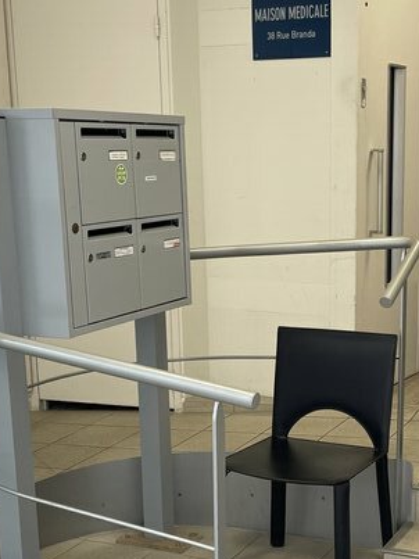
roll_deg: +1.9
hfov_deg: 23.4
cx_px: 323
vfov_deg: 30.9
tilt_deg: -12.3
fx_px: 1001
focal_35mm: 62
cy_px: 388
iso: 64
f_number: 1.6
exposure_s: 1/121
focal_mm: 4.2
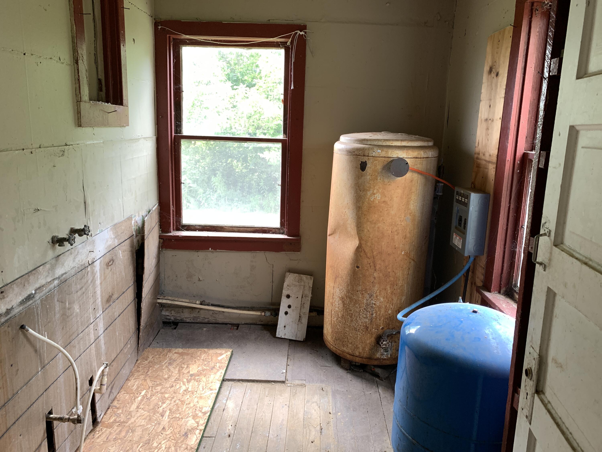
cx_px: 301
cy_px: 226
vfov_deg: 53.1
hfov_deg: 67.3
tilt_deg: -13.6
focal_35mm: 26
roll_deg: -0.7
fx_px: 452
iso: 80
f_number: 1.8
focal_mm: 4.25
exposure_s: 1/121
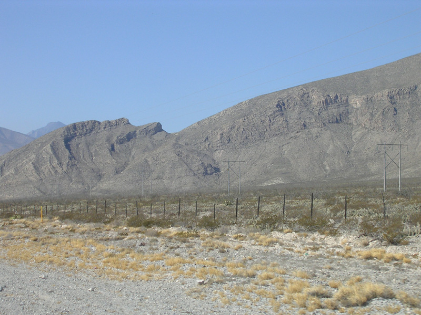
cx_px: 210
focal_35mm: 95
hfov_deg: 20.7
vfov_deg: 15.6
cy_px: 158
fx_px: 1155
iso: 50
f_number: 4.4
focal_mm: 14.5
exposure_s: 1/454
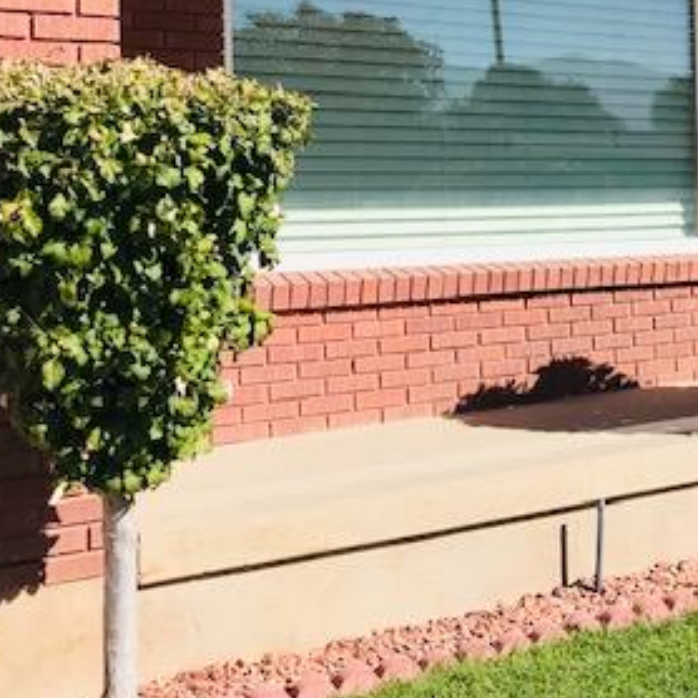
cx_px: 685
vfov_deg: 29.7
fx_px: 1300
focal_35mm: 57
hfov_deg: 28.3
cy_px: 191
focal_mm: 3.99
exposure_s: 1/2128
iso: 20
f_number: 1.8
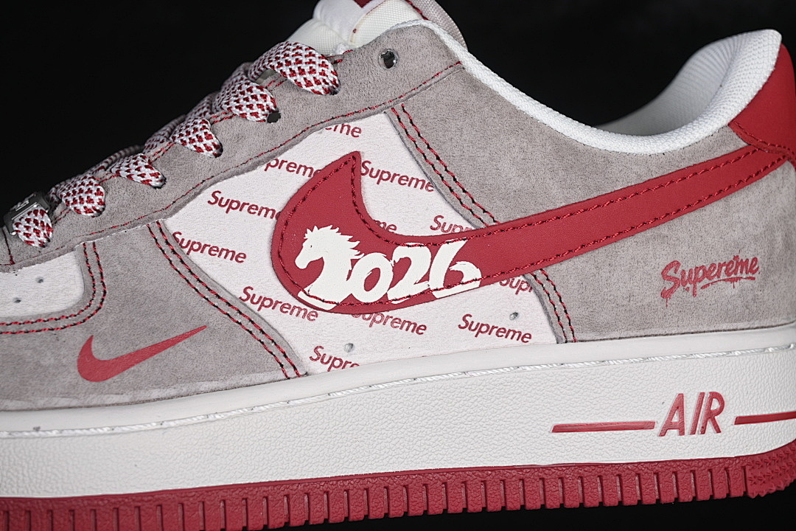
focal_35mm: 75
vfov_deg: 18.2
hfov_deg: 27.0
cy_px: 266
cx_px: 398
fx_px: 1658
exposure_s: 1/80
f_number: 7.1
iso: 160
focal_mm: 50
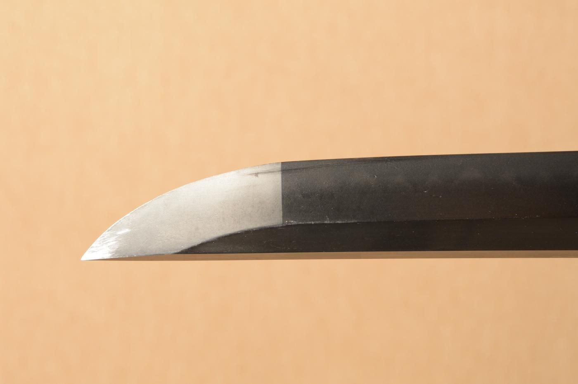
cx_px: 289
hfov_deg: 19.5
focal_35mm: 105
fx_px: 1684
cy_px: 192
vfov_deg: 13.0
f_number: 11
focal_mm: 70
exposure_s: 1/2
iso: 400
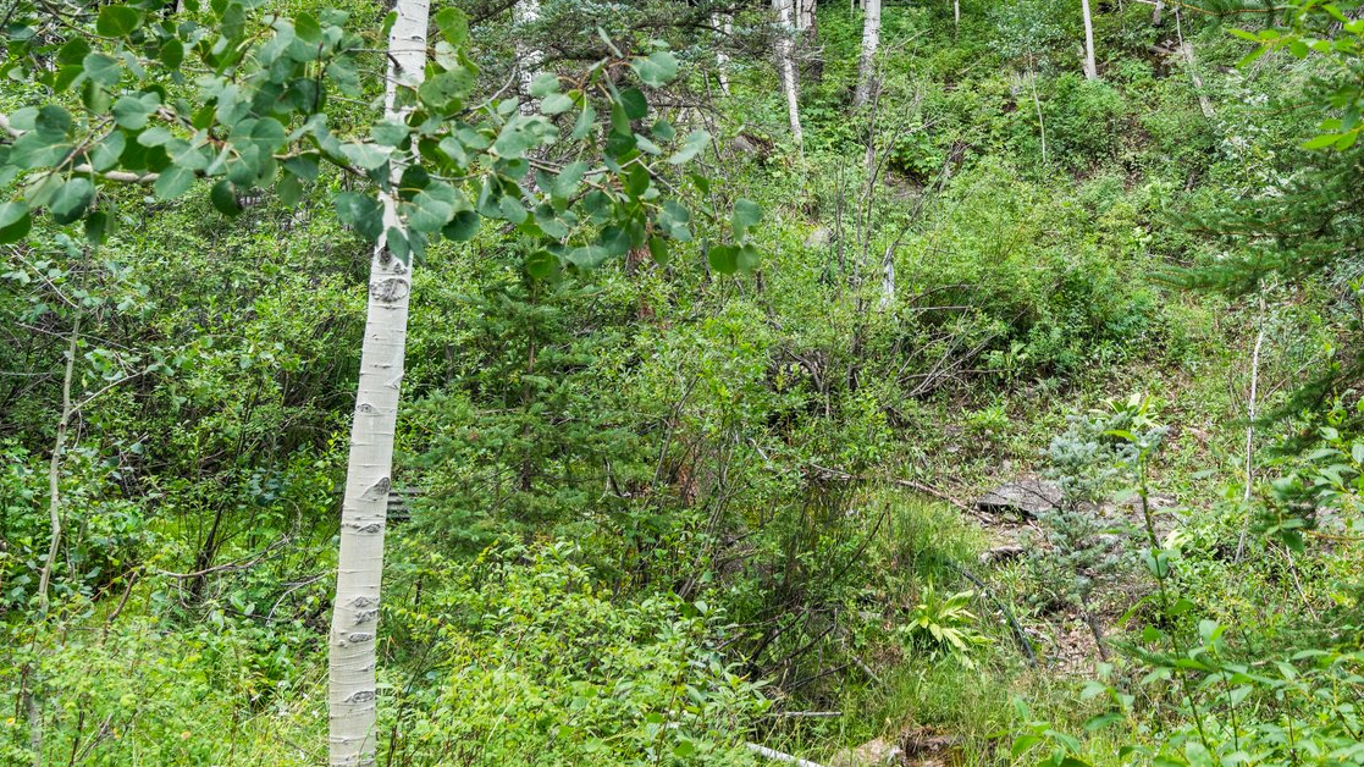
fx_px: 1736
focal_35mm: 48
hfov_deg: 42.0
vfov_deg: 24.4
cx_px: 968
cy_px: 118
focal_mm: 25
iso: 400
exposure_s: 1/20
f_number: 8
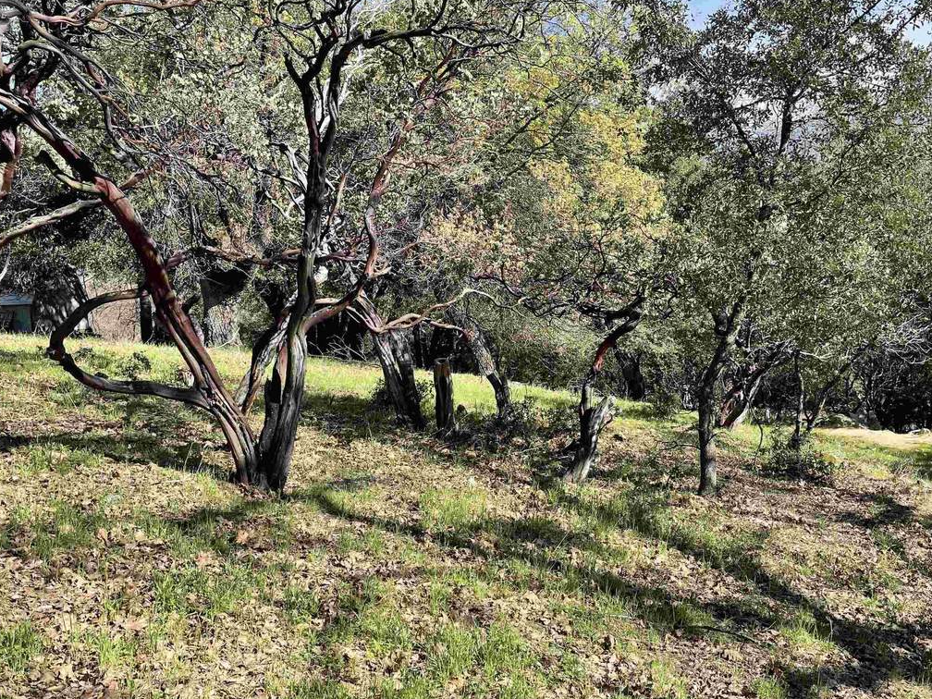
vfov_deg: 42.7
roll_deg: +3.5
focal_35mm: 33
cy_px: 421
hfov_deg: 55.0
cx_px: 548
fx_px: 888
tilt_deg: -7.7
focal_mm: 4.2
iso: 32
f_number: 1.6
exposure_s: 1/1072
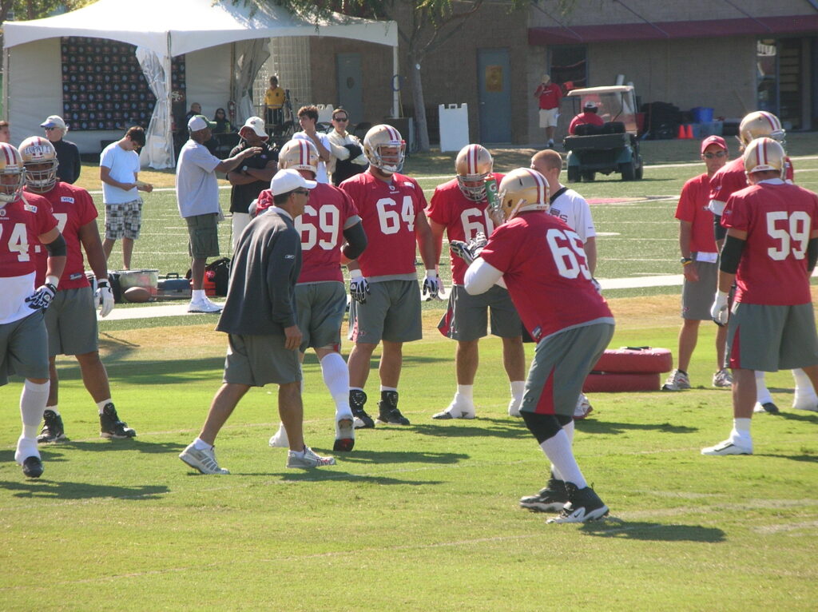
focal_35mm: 303
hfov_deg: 6.5
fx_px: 7153
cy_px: 306
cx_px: 409
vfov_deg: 4.9
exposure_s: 1/227
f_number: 4.4
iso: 50
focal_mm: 50
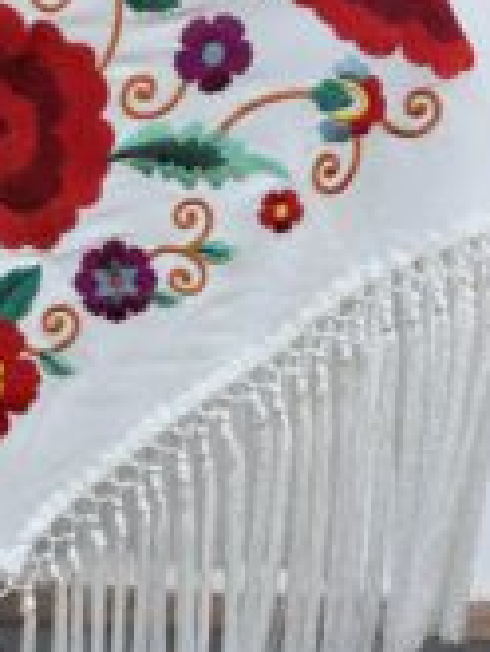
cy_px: 261
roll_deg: +1.5
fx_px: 1188
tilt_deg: -11.1
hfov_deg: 22.0
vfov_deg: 30.6
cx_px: -59
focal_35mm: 63
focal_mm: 5.96
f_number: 1.6
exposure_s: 1/641
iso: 50
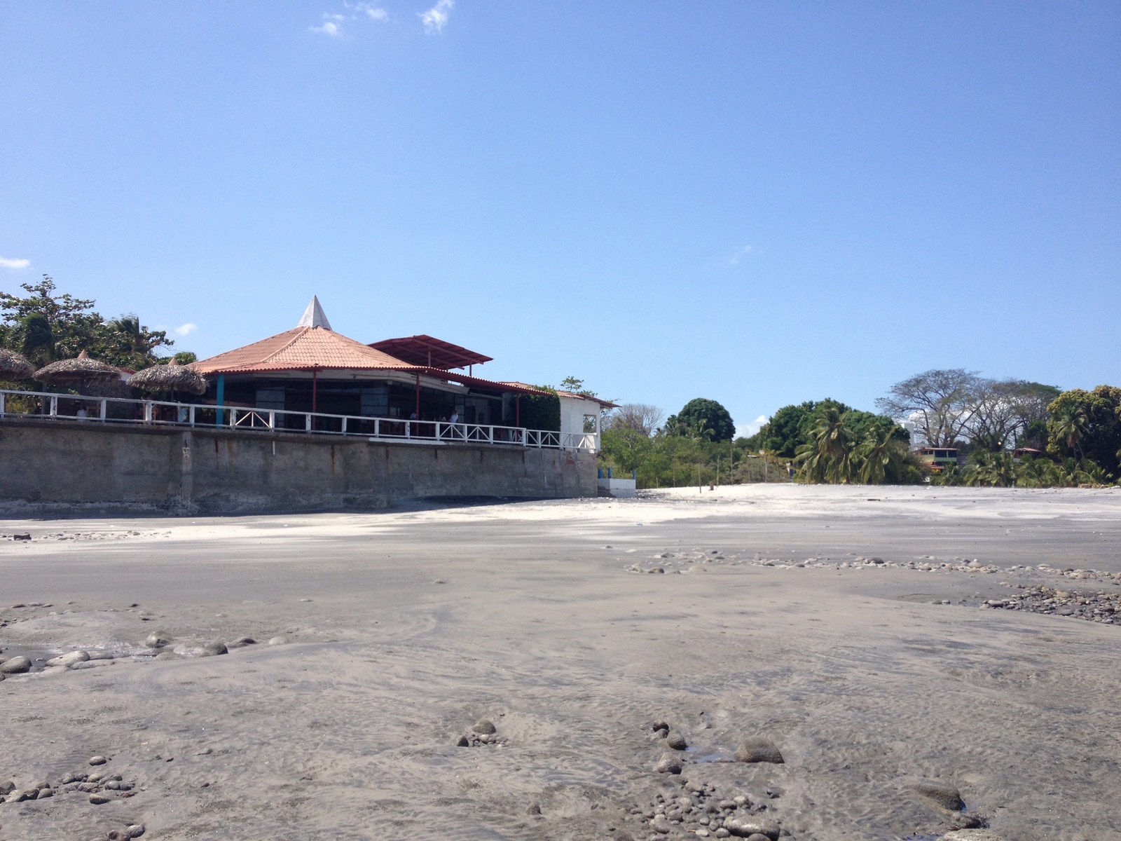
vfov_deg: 40.7
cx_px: 560
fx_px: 1133
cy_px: 420
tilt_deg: +3.1
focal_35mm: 35
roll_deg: -0.4
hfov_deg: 52.6
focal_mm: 4.28
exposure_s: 1/2123
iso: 50
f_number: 2.4
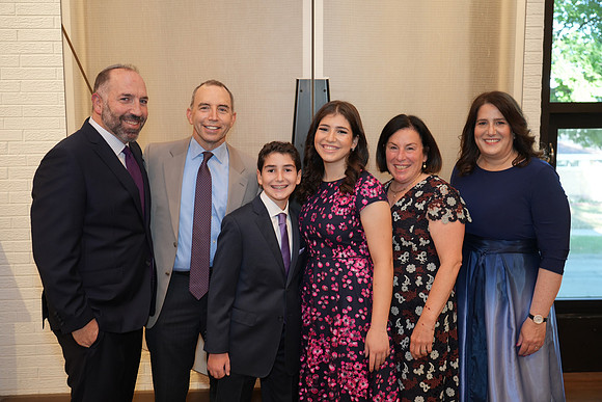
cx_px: 301
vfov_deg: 36.9
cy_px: 201
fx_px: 602
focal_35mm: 36
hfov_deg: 53.1
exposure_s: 1/80
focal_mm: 36
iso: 640
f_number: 4
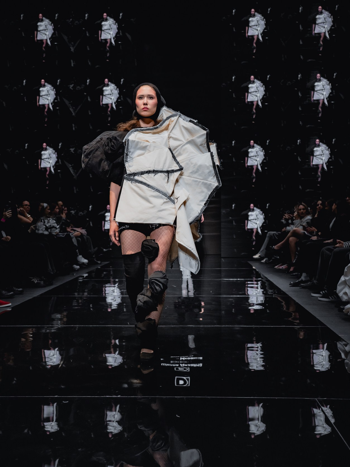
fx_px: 580
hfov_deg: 33.6
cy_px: 244
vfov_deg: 43.8
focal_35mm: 43
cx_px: 174
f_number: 4.5
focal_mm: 39
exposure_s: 1/250
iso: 2000
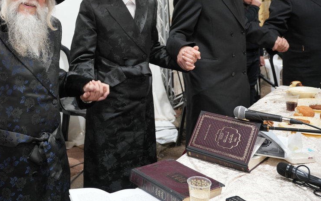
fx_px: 402
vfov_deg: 26.8
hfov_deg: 39.7
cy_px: 12
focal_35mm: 46
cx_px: 20
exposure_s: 1/125
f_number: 3.5
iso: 500
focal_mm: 24
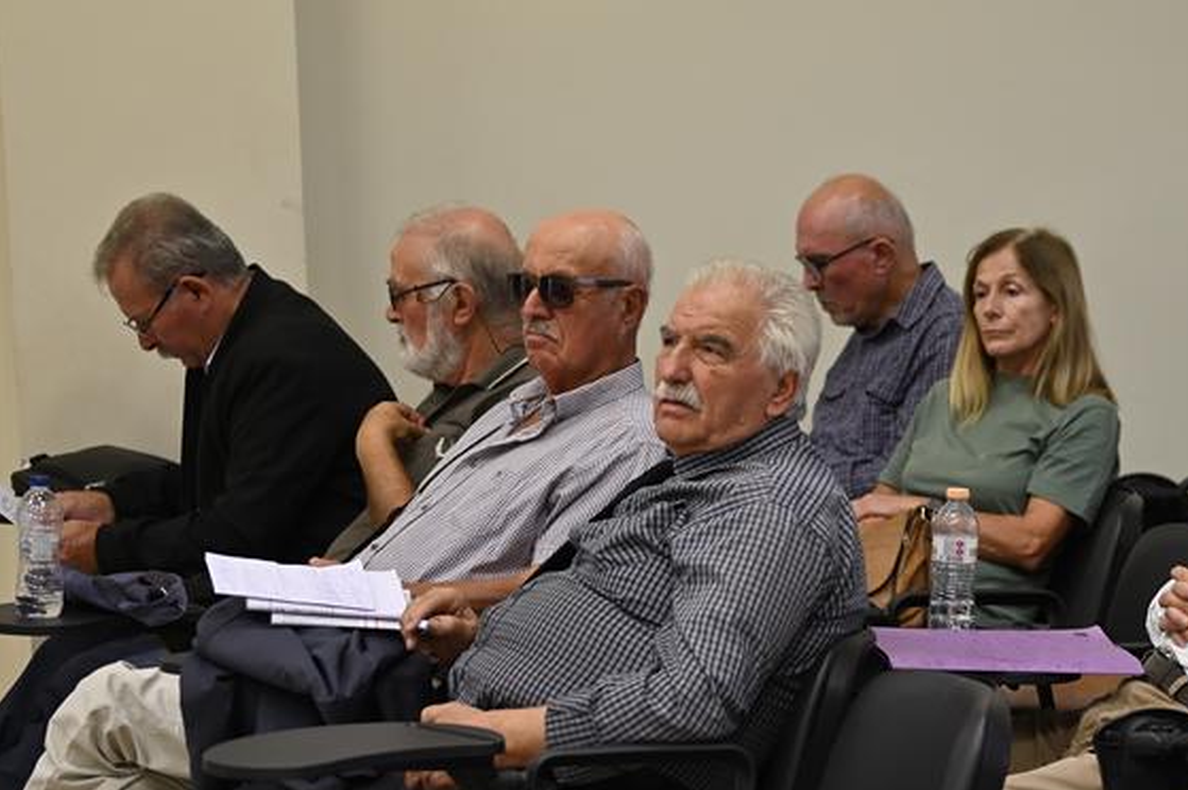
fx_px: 3925
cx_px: 1205
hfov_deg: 16.8
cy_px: 630
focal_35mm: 119
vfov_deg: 11.5
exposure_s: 1/200
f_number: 1.8
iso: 180
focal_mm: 50
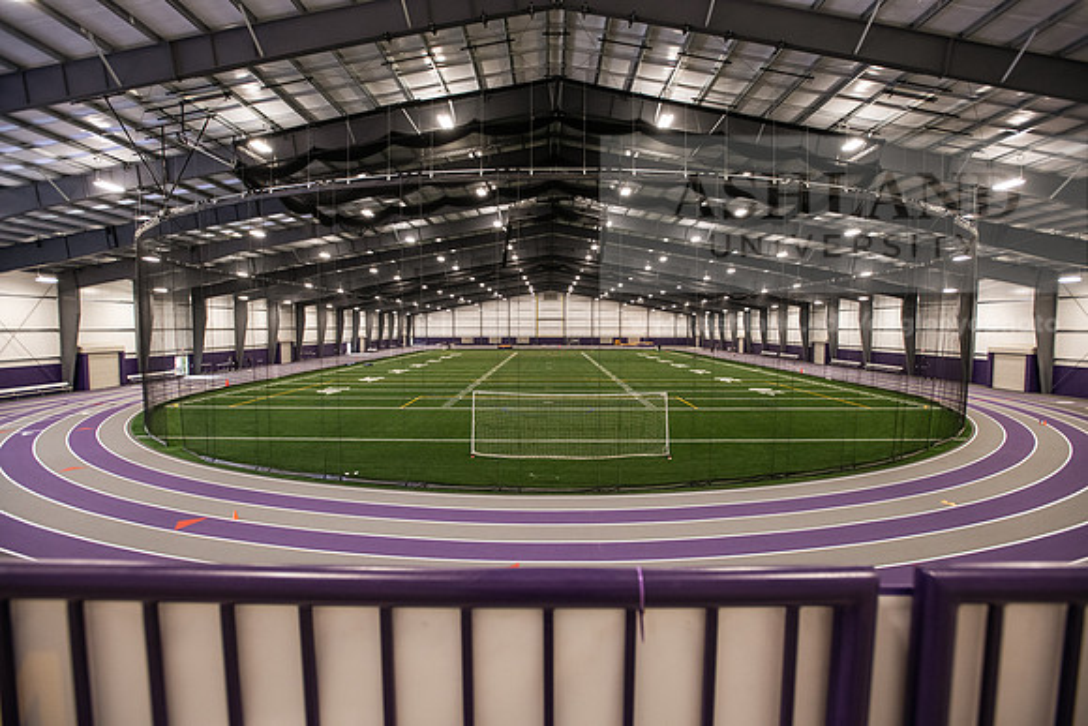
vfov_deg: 70.5
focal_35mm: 17
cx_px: 544
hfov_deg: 93.3
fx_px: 514
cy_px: 363
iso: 1600
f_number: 4
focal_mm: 17
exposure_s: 1/160
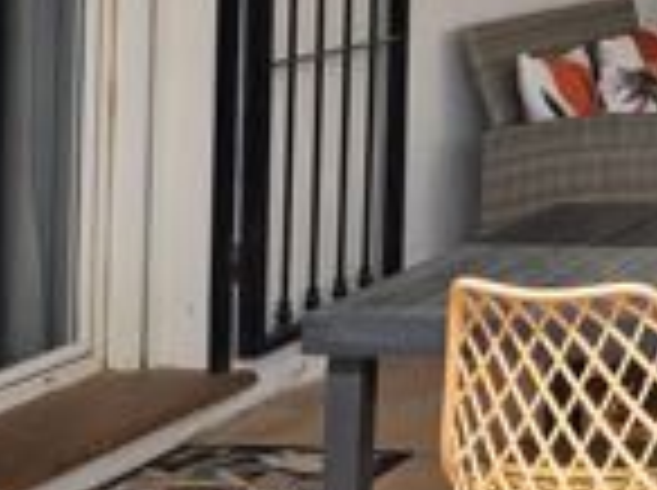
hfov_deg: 13.5
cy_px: -207
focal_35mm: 111
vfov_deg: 12.7
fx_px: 2103
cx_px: 1528
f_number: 1.7
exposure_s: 1/887
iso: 12
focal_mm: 6.3
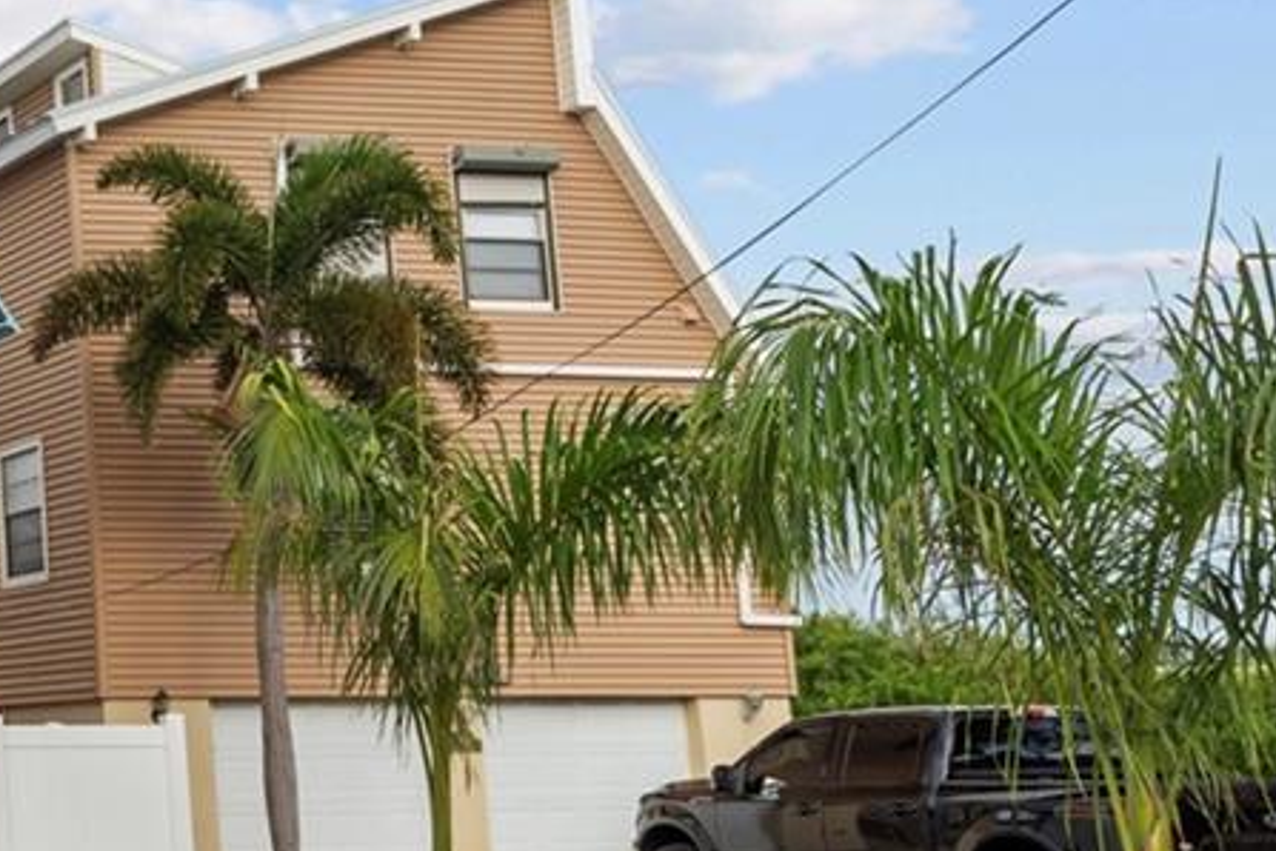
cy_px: 377
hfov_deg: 23.6
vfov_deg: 20.0
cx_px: -637
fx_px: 2410
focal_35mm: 68
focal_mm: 19
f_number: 9
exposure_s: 1/160
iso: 250
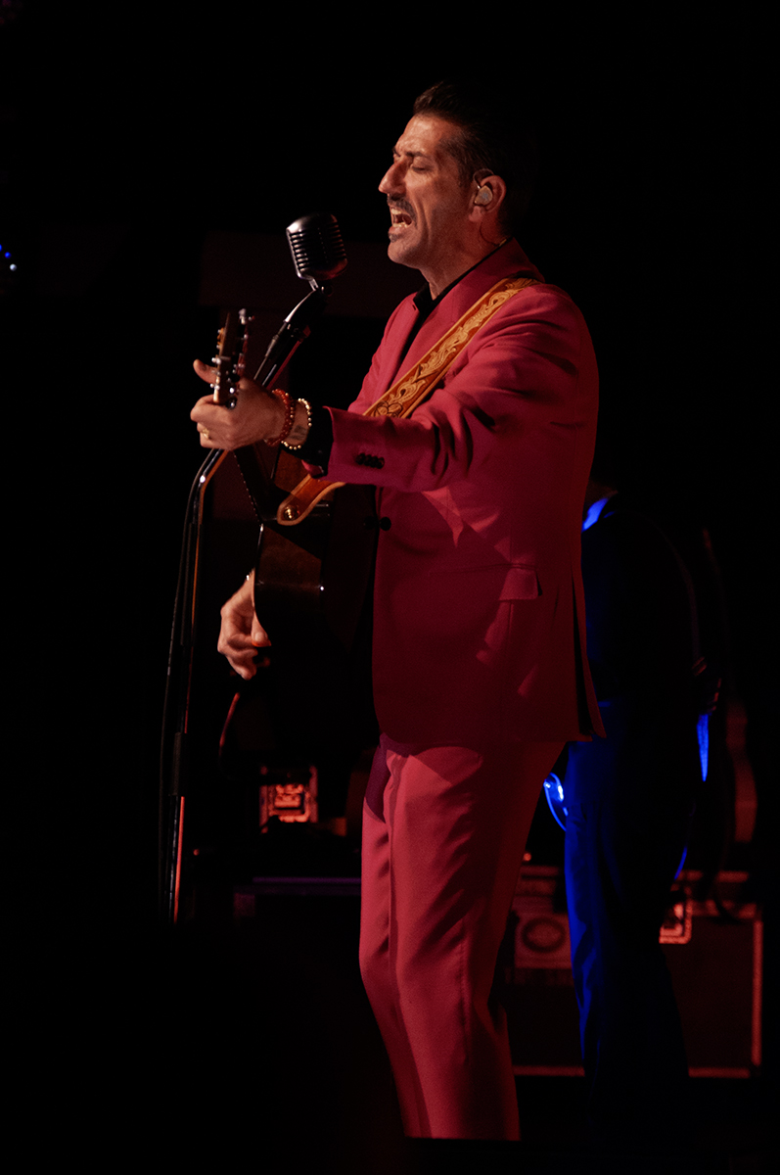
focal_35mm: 105
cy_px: 588
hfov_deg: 13.0
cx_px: 390
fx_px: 3421
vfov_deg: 19.5
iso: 800
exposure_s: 1/80
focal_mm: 70
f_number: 2.8
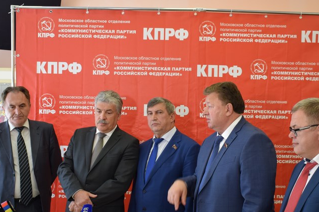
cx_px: 163
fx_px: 450
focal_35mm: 51
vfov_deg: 26.5
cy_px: 120
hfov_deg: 39.0
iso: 400
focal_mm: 21
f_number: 4.5
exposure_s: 1/80
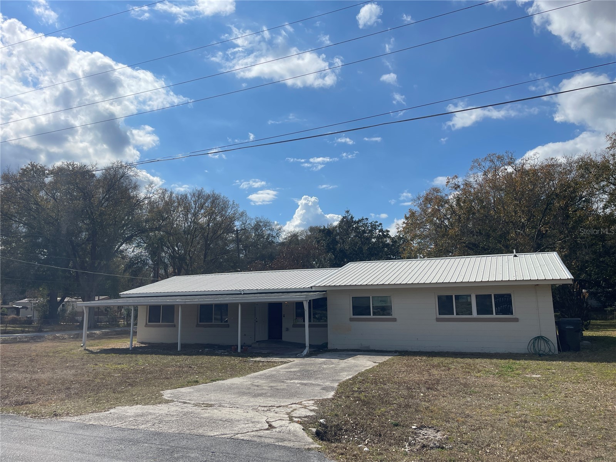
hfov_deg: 69.4
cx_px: 308
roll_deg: +0.2
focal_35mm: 25
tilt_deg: +9.3
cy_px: 231
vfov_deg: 54.9
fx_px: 445
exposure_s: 1/9174
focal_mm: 5.1
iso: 32
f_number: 1.6
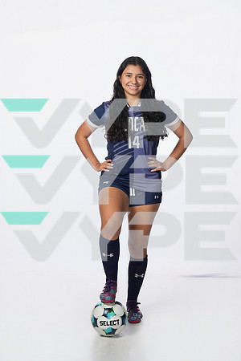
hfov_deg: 19.5
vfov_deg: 28.8
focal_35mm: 70
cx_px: 120
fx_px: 703
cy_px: 180
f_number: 8
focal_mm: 70
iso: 800
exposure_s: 1/250
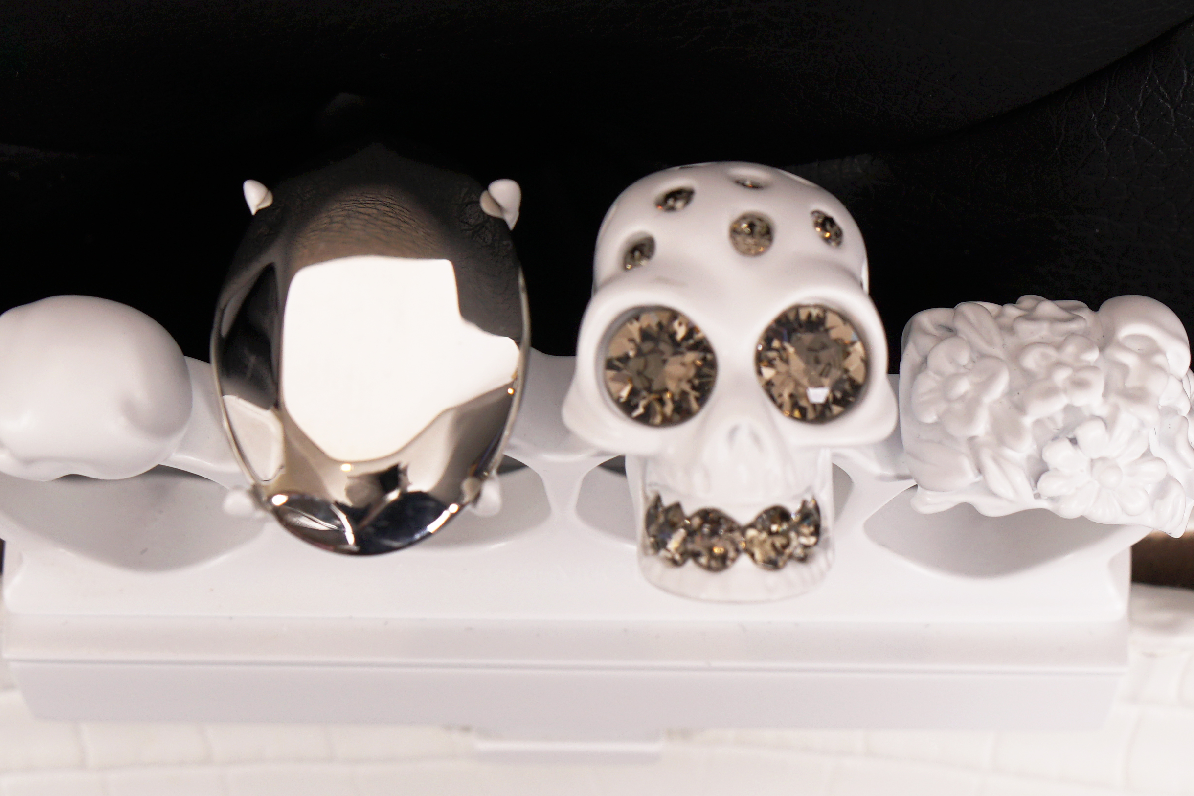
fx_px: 3913
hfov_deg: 17.3
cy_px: 438
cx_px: 605
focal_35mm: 118
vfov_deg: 11.6
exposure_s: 1/60
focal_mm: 32
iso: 100
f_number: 5.6
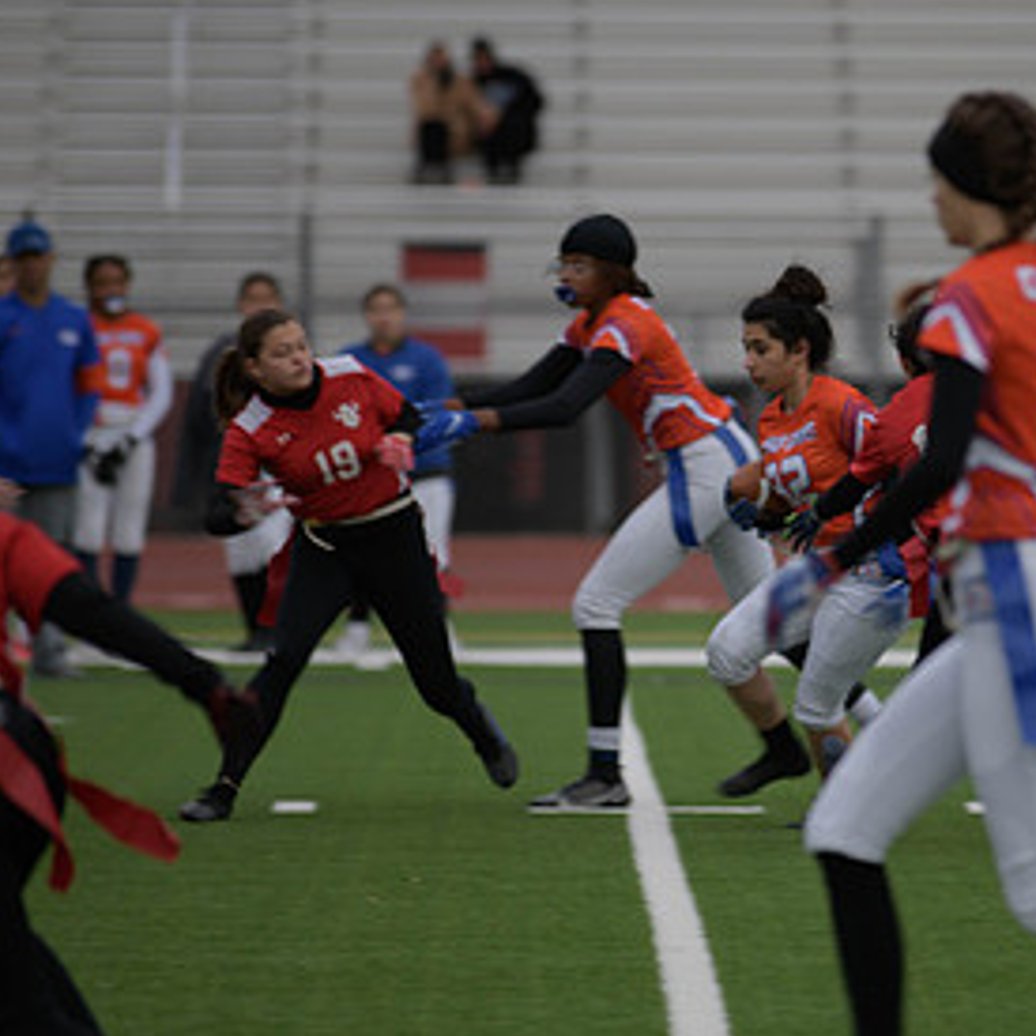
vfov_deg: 4.9
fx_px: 12156
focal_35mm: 359
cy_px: 537
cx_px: 825
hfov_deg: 4.9
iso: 80
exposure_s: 1/200
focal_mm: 200
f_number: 2.8
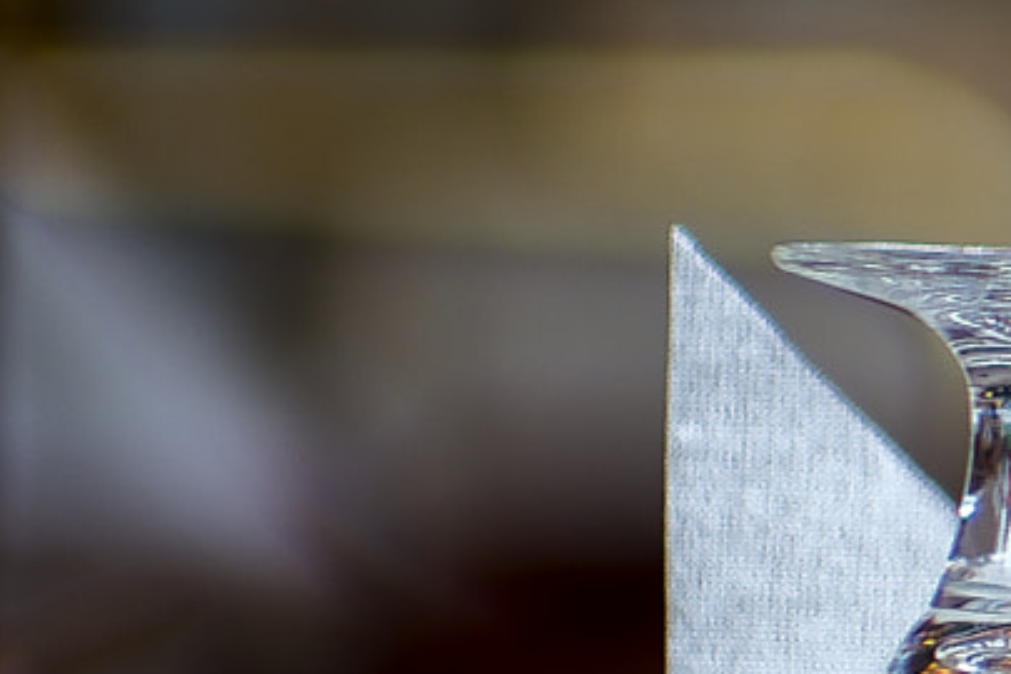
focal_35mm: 253
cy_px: 408
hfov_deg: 7.6
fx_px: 7105
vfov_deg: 5.4
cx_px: 2499
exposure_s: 1/50
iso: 50
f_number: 1.2
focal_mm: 50
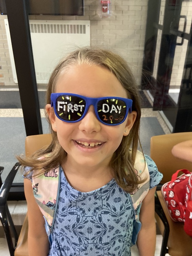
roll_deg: +0.9
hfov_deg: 40.7
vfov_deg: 52.1
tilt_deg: -30.4
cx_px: 98
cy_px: 158
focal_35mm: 35
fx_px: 259
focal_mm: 4.25
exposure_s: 1/40
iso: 400
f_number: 1.8
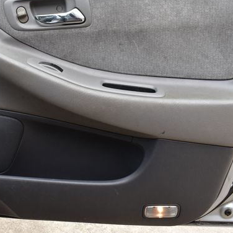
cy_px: 105
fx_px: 297
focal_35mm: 39
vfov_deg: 42.8
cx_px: 80
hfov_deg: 42.3
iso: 400
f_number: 9
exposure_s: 1/100
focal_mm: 18
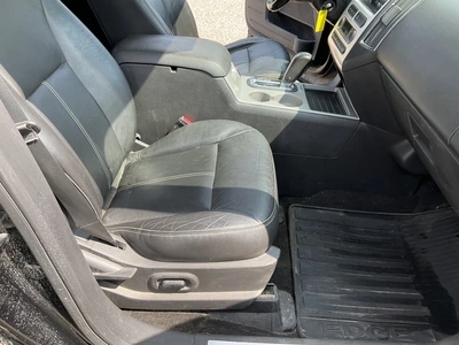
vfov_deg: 48.2
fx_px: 385
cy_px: 172
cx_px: 230
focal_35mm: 29
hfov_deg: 61.7
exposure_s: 1/174
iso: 20
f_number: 1.8
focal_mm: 3
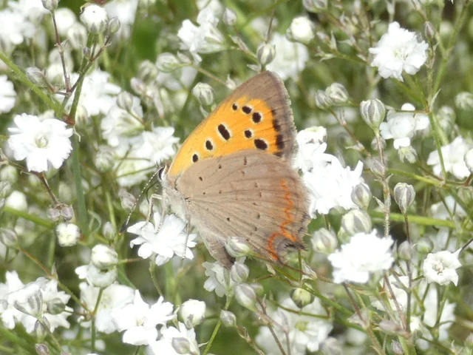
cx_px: 236
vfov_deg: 12.7
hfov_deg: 16.8
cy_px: 178
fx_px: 1599
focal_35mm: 117
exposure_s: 1/320
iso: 80
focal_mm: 21
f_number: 5.1
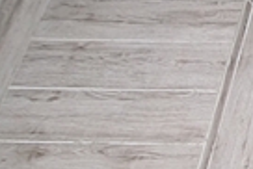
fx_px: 619
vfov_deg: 14.8
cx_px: 556
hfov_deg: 15.8
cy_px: -63
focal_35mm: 88
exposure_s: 1/125
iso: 800
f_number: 4
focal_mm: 10
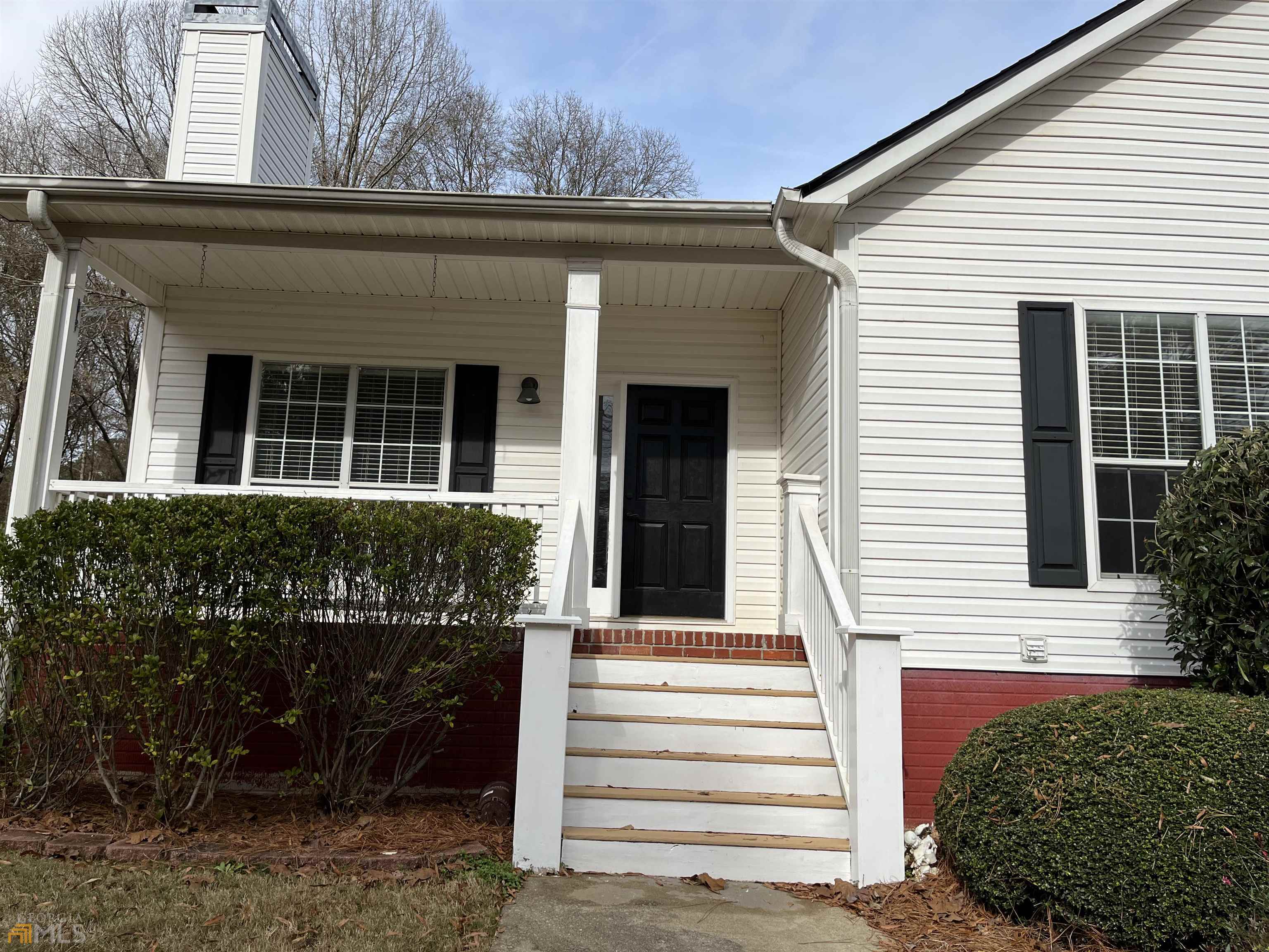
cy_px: 476
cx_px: 634
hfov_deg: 67.3
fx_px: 953
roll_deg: -1.9
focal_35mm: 26
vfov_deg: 53.1
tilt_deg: +9.1
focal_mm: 5.1
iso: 50
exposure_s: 1/3745
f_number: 1.6
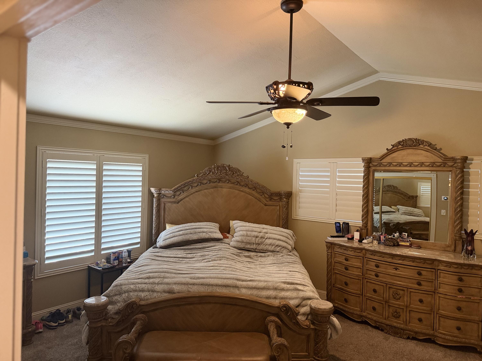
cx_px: 241
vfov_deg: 56.8
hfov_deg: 71.6
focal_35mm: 24
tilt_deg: -0.8
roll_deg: -2.0
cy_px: 180
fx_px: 334
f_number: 1.78
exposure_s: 1/60
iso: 400
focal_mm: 6.76
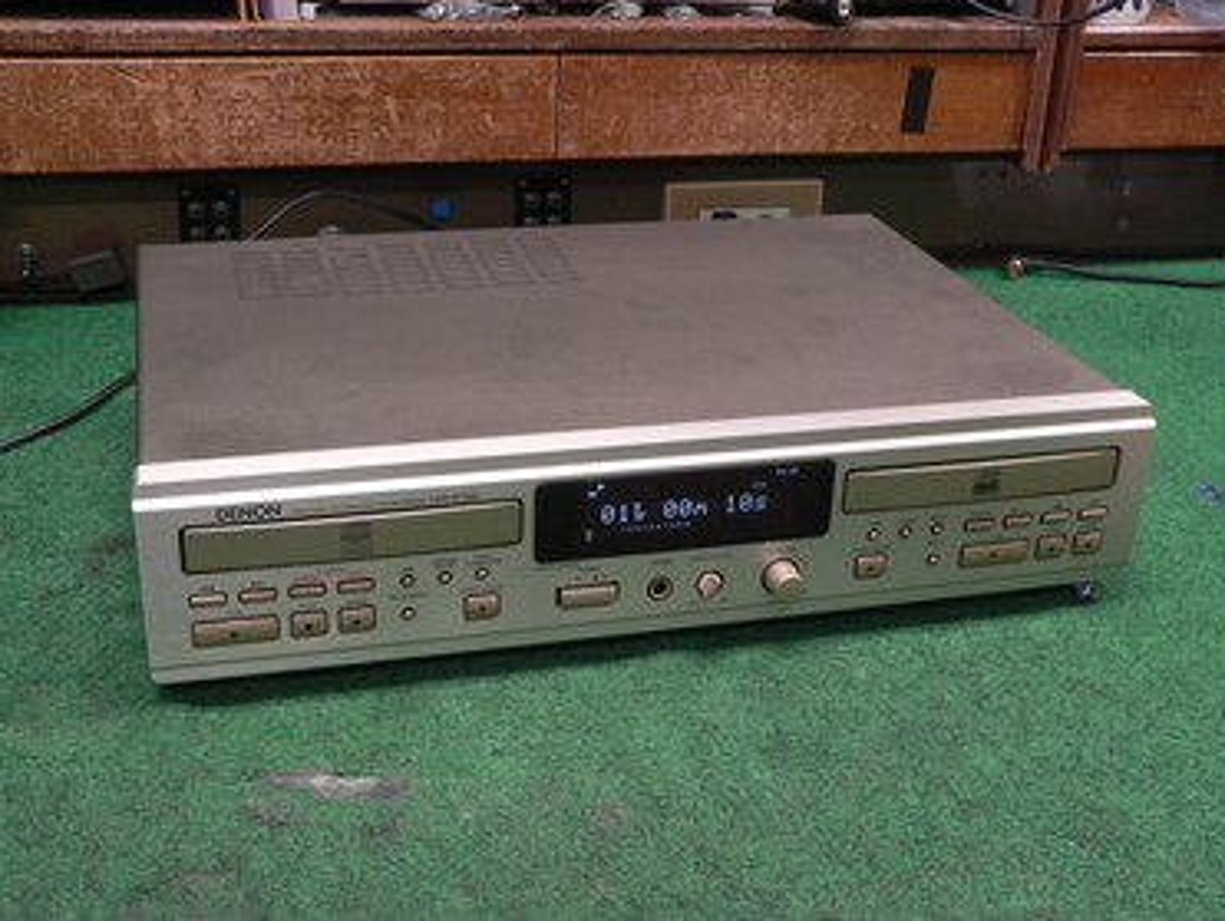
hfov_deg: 42.9
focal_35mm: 44
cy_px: 454
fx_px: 1559
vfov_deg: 32.9
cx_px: 624
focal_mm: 7.2
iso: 200
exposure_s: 1/25
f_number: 2.8
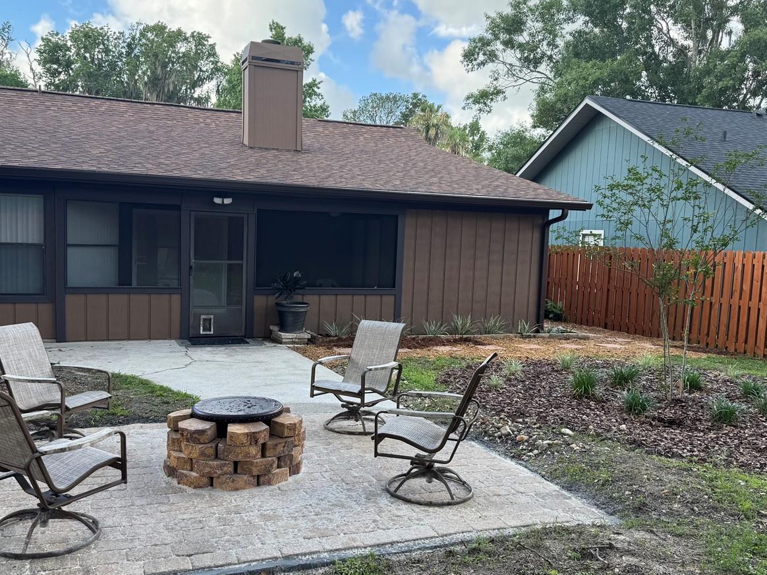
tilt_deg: -5.9
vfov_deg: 42.9
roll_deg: -2.1
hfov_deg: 55.3
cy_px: 303
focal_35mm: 33
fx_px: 731
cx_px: 369
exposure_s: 1/627
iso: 80
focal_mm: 6.76
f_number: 1.78
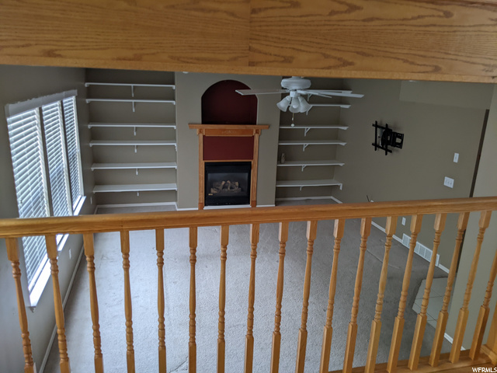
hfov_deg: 65.3
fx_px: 388
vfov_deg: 51.4
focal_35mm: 27
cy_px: 186
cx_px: 248
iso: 49
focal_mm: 4.44
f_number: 1.8
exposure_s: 1/24
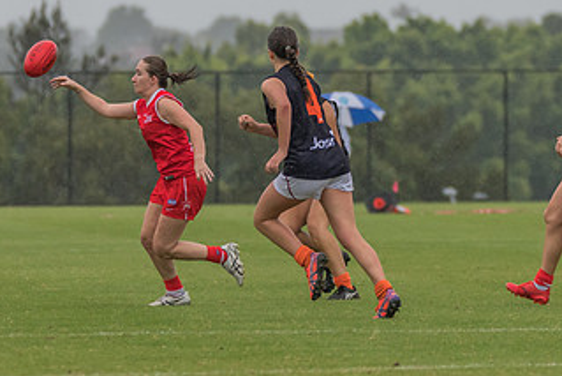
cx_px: 199
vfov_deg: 1.8
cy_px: 87
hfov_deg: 2.7
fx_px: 11776
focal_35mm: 754
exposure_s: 1/1250
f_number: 5.6
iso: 500
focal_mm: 260
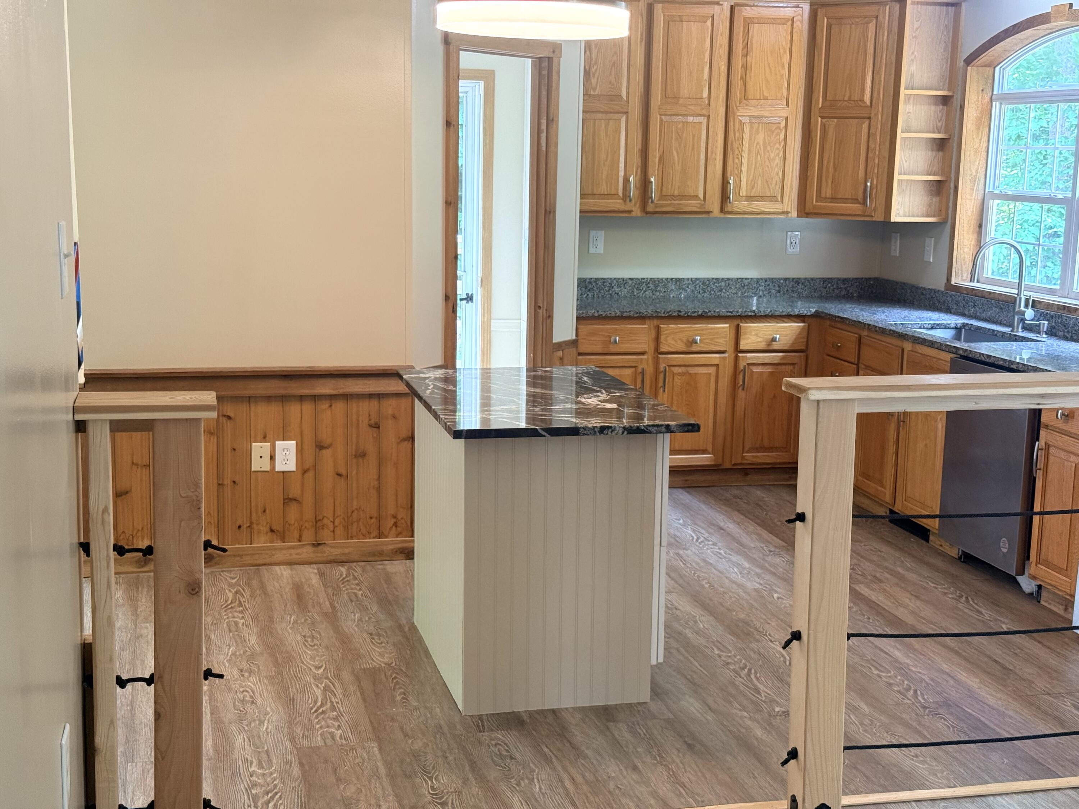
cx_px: 540
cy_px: 404
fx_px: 1496
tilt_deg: -9.8
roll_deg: -0.7
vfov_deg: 30.3
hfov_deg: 39.7
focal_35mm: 48
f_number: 1.78
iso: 125
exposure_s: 1/70
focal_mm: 6.76
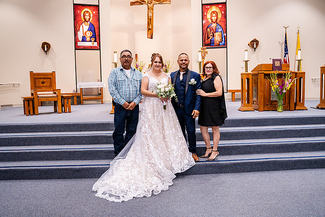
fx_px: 253
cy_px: 108
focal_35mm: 28
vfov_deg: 46.4
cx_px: 162
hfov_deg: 65.5
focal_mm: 28
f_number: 3.5
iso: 2000
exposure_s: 1/320
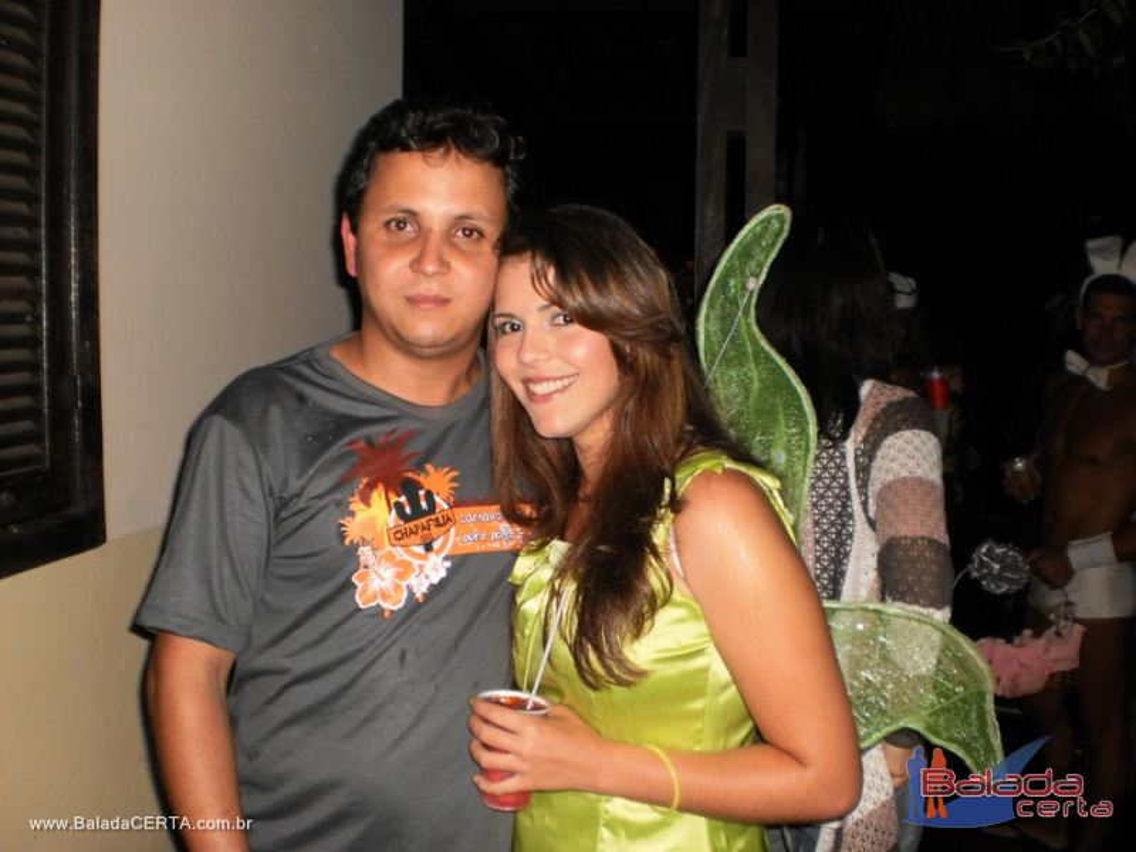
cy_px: 426
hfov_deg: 51.4
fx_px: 1181
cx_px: 568
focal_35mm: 36
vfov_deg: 39.7
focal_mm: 6.3
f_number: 3.1
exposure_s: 1/30
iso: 125
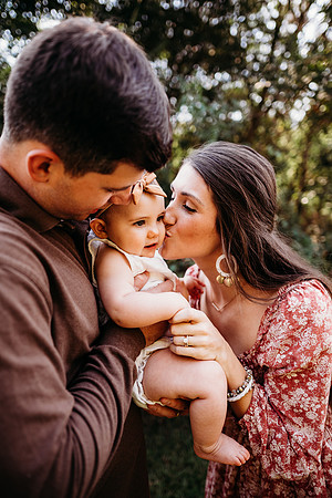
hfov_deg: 53.1
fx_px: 332
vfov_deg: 73.7
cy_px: 249
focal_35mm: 24
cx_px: 166
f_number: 2.2
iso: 200
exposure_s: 1/400
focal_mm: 24
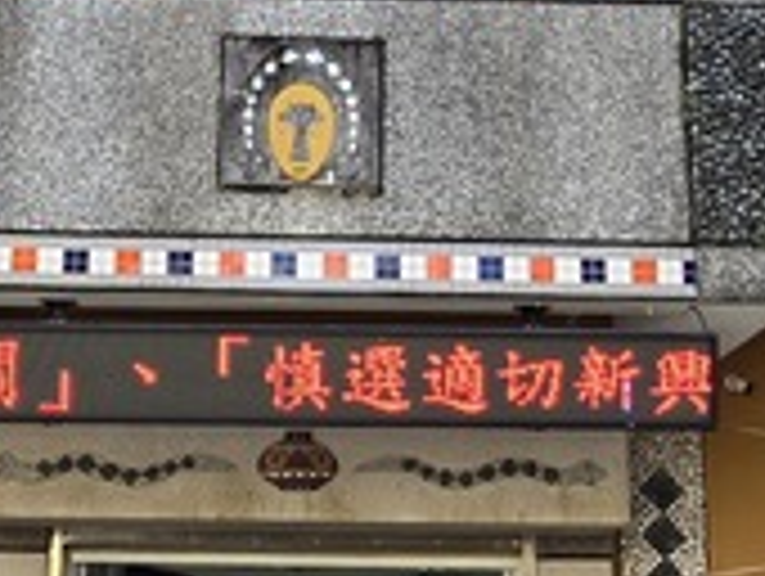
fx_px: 1350
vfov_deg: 24.0
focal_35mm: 61
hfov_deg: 31.5
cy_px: 378
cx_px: 284
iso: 50
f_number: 2.2
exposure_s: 1/303
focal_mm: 2.2
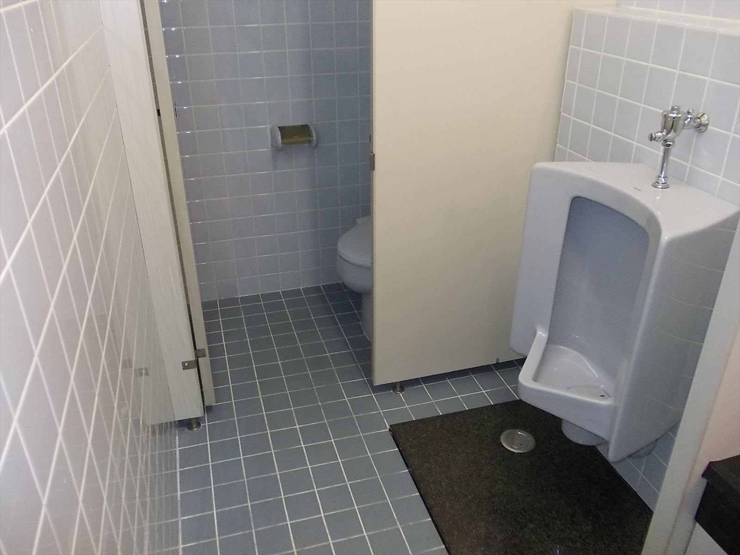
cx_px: 370
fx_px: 599
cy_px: 278
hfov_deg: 63.4
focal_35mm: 28
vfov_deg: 49.7
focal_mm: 4
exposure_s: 1/25
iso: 200
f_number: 2.7
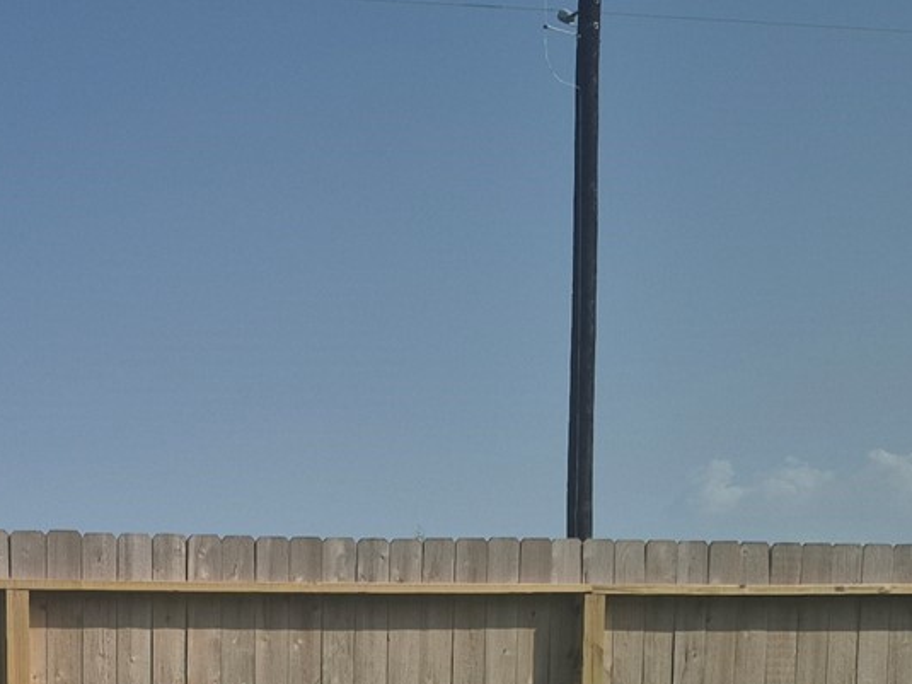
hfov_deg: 21.5
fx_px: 2318
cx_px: 3
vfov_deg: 15.2
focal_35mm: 88
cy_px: 1092
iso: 25
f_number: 1.8
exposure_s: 1/2296
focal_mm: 5.4
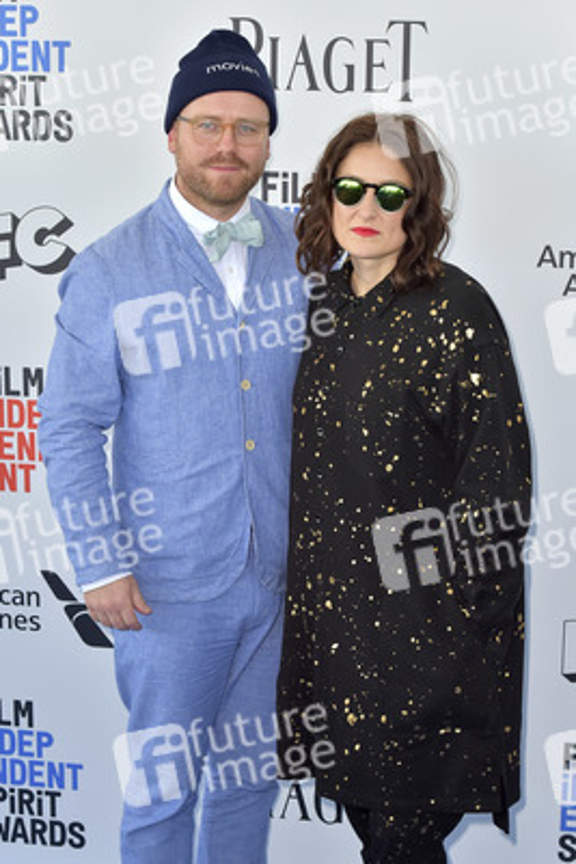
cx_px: 288
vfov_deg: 28.8
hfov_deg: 19.5
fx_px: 1678
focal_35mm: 70
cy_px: 432
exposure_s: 1/320
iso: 500
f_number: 6.3
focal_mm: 70
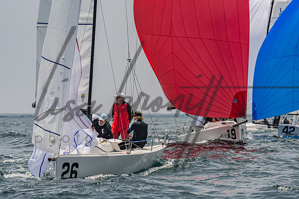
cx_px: 193
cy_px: 89
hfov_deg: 4.6
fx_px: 3694
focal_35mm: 445
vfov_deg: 3.1
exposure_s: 1/2500
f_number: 6.3
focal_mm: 240
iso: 400
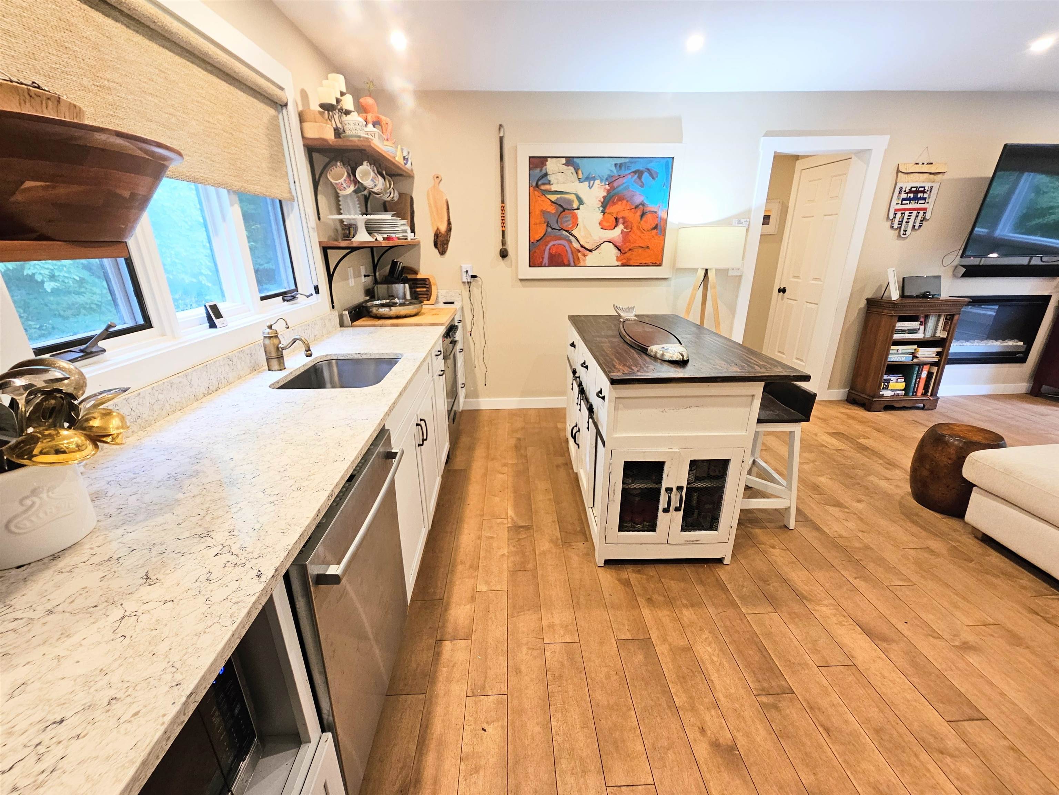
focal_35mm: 13
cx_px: 530
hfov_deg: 106.2
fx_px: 398
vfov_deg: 89.9
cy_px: 398
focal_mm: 2.2
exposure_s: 1/60
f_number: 2.2
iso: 200
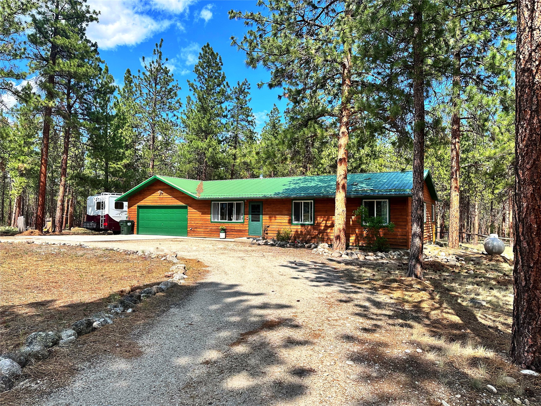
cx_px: 270
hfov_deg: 71.6
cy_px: 203
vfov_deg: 56.8
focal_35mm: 24
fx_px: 375
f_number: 1.78
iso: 80
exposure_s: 1/3356
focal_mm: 6.86
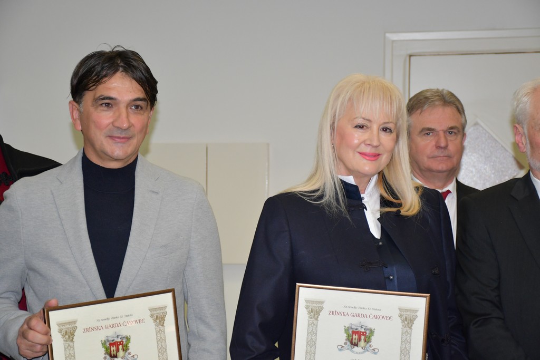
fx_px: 1260
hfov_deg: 24.2
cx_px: 270
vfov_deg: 16.3
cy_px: 180
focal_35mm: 84
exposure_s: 1/60
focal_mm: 56
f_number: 4.8
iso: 1600
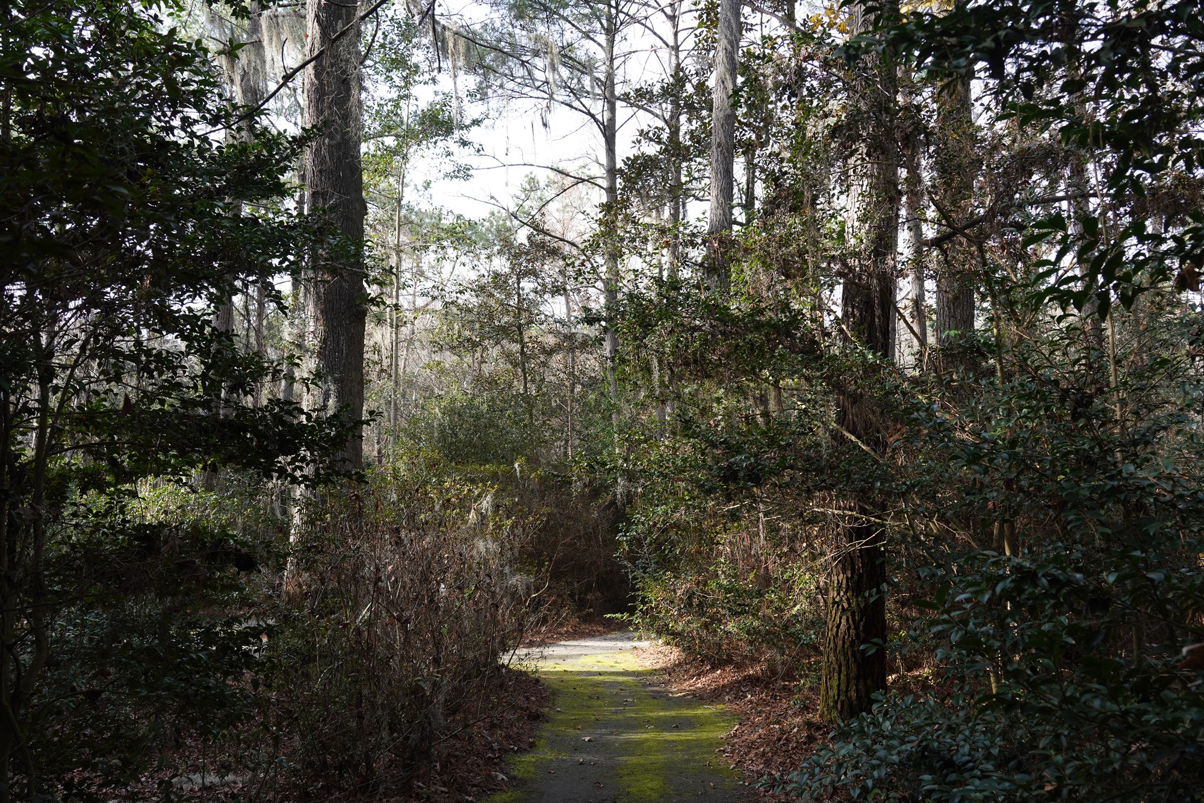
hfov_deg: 65.5
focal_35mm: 28
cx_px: 602
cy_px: 402
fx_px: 937
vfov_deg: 46.4
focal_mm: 28
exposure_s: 1/100
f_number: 8
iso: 400
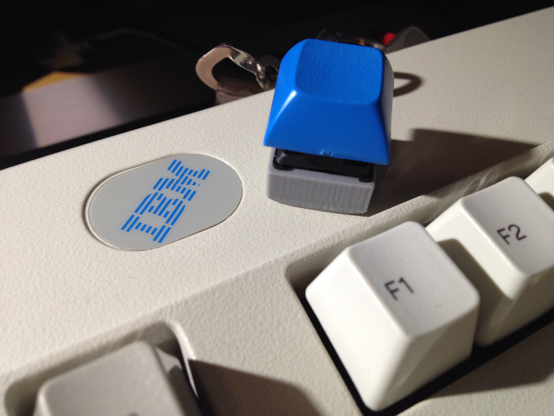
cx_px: 277
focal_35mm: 35
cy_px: 208
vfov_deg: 40.7
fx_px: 560
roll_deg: +2.7
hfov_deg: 52.6
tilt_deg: -38.0
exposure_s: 1/20
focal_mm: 4.28
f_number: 2.4
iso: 50
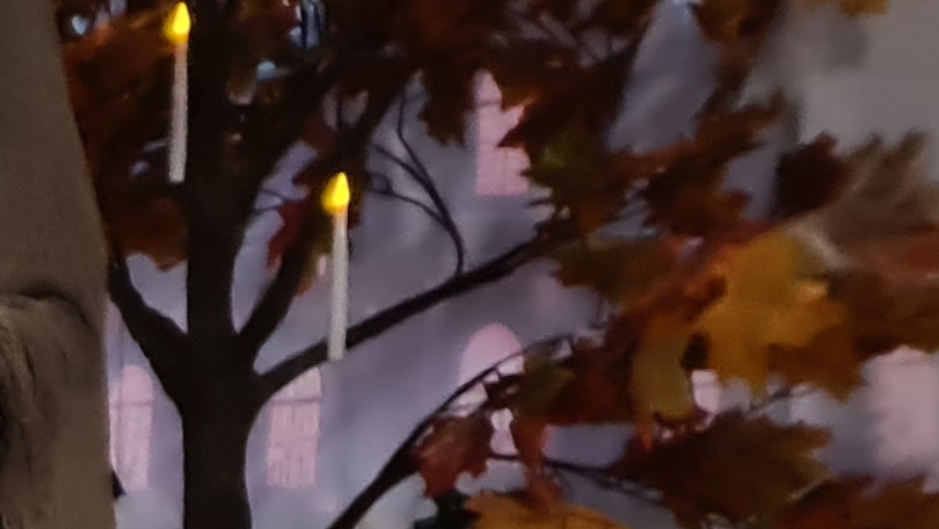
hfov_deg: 12.2
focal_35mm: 141
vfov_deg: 8.0
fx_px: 3511
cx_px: -1310
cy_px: 1209
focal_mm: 5.4
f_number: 1.8
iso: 250
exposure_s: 1/50
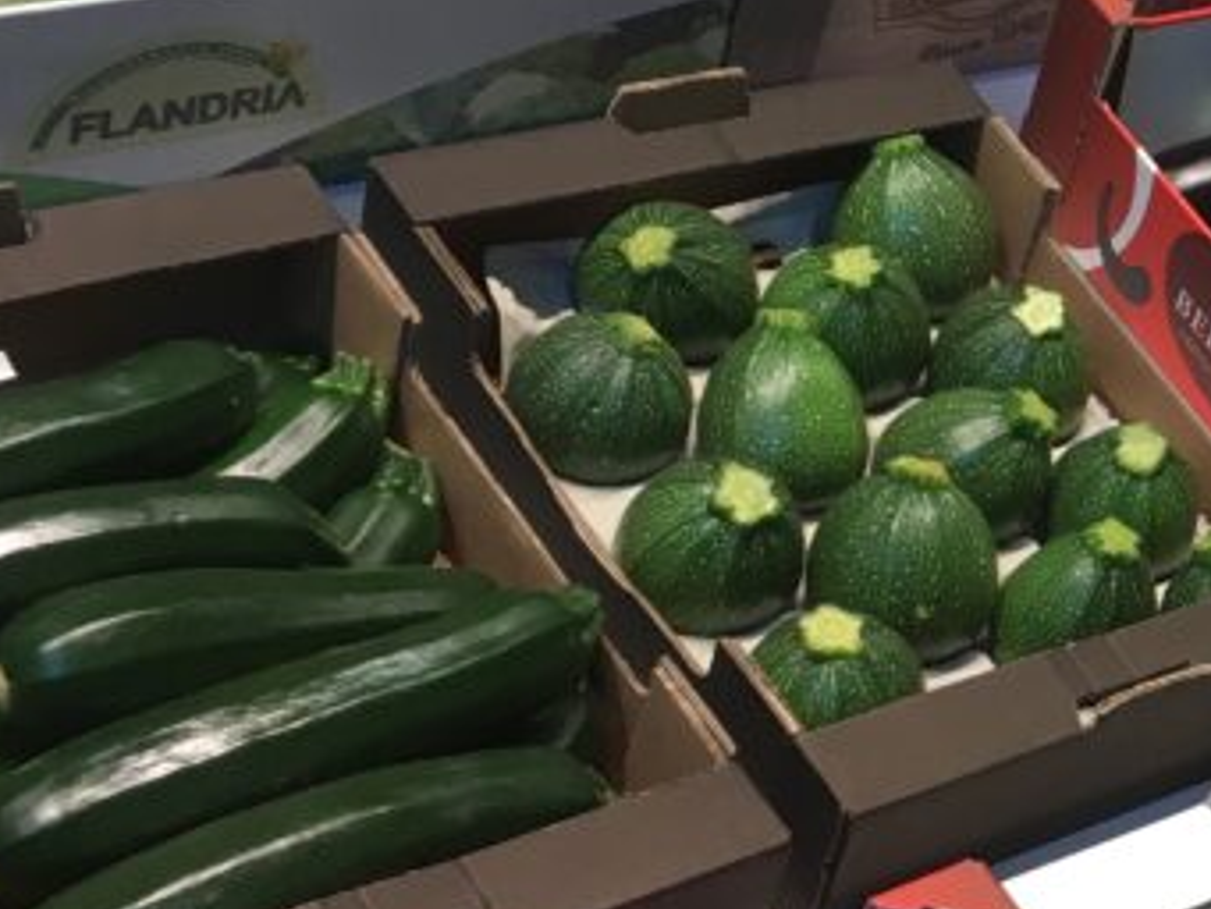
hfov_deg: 20.2
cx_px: 1673
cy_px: 607
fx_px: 3045
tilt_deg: -22.9
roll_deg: -1.7
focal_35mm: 87
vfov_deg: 16.9
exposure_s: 1/33
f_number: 2.2
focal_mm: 4.15
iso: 25
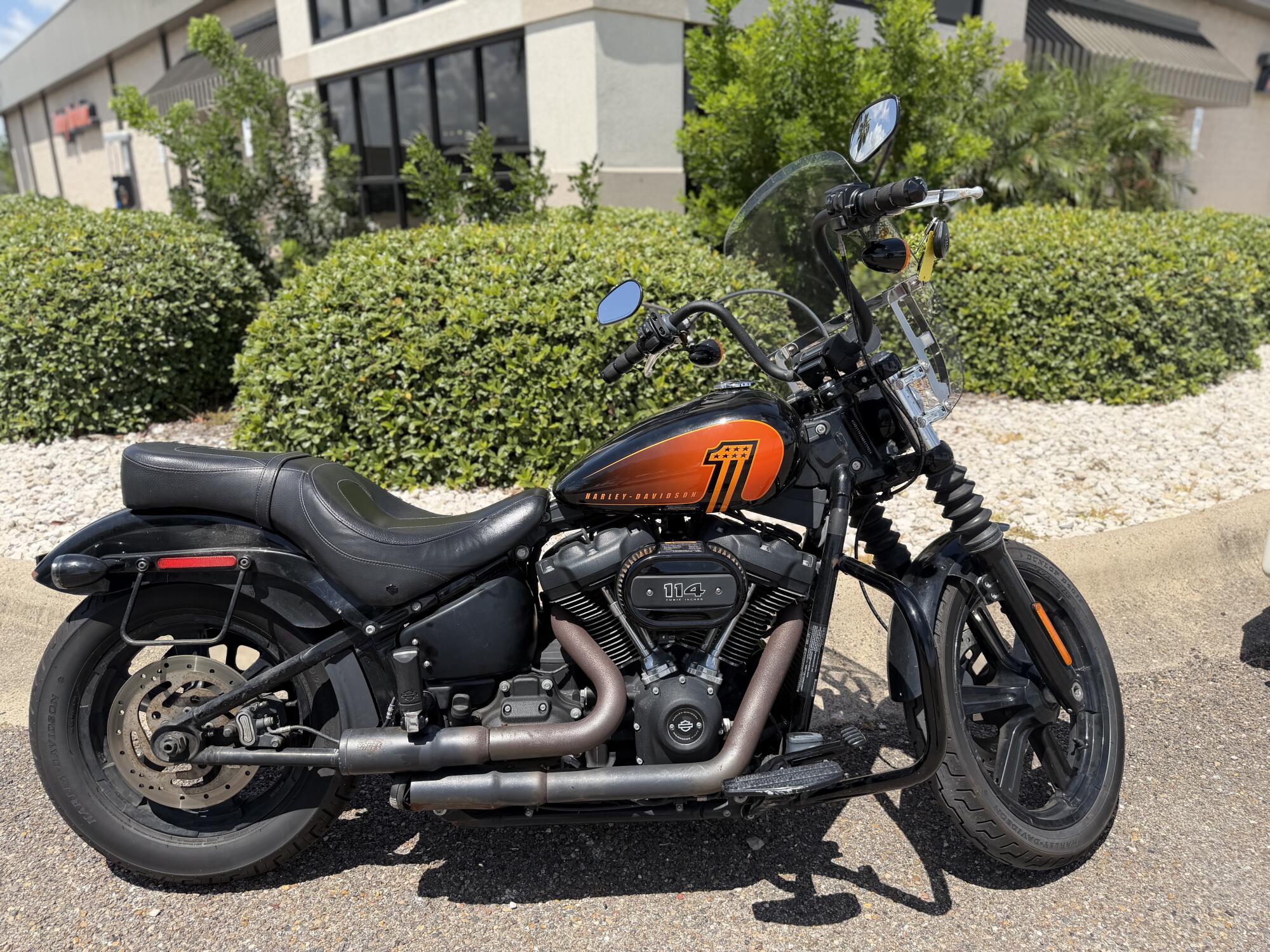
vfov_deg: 56.8
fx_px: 881
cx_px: 635
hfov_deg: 71.6
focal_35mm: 24
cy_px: 476
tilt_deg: -19.4
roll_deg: +1.1
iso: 100
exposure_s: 1/3021
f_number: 1.78
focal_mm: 6.76
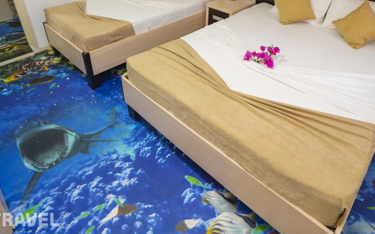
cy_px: 44
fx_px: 256
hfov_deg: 72.5
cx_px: 199
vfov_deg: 46.5
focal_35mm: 25
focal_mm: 16
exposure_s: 1/25
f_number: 4
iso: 640
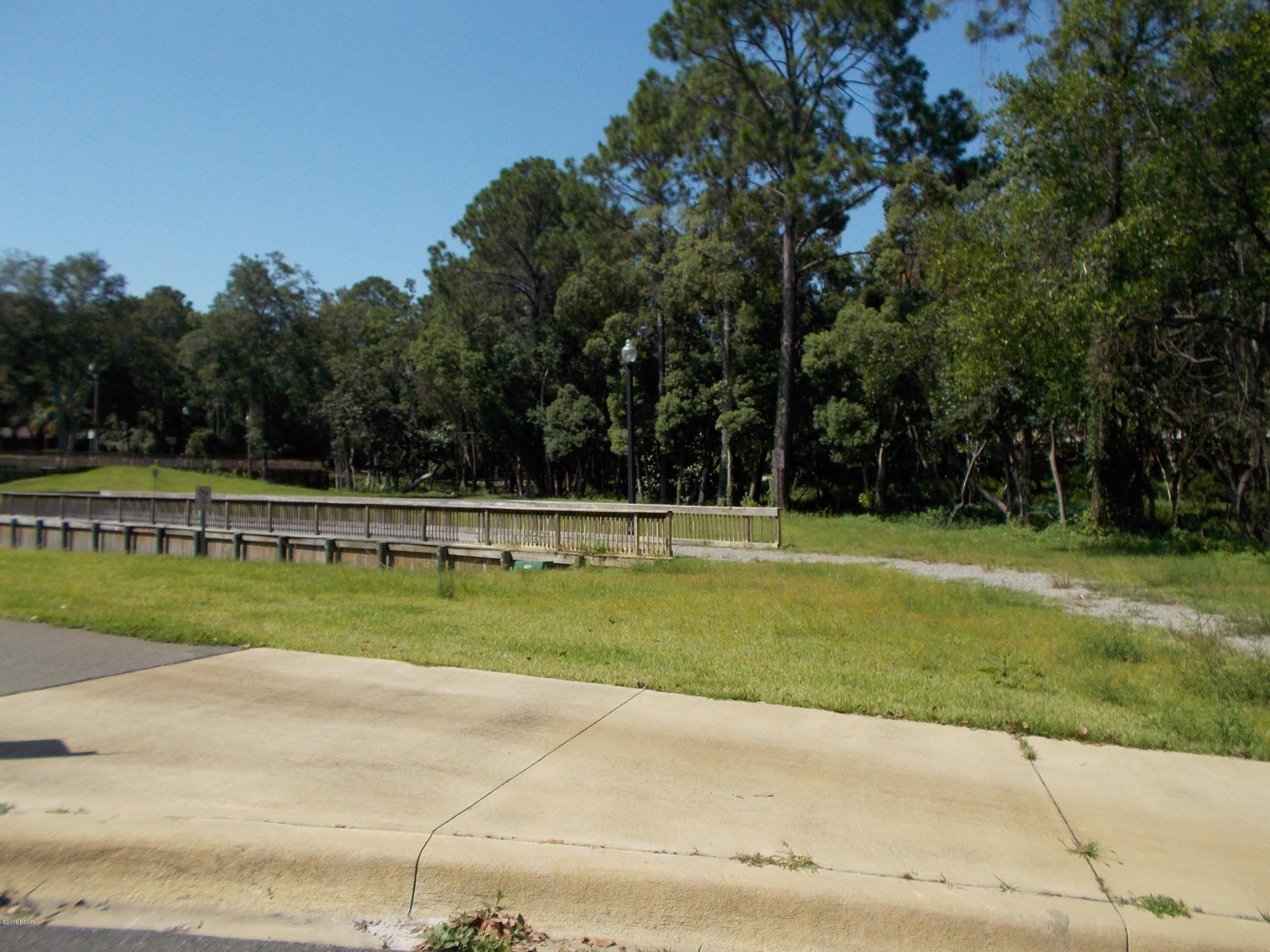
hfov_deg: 61.7
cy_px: 476
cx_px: 635
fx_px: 1064
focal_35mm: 29
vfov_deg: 48.2
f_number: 3.3
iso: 80
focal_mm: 4.1
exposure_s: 1/1000
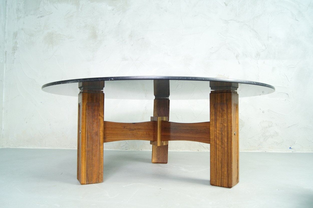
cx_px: 156
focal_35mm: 82
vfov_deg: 16.5
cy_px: 104
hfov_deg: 24.6
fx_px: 717
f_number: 8
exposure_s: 1/25
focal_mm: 55
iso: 800
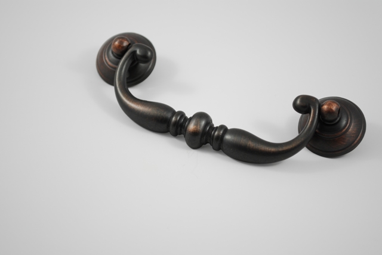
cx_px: 191
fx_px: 876
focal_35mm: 82
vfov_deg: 16.6
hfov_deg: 24.6
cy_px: 128
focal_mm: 55
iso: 100
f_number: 5.6
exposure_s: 1/13
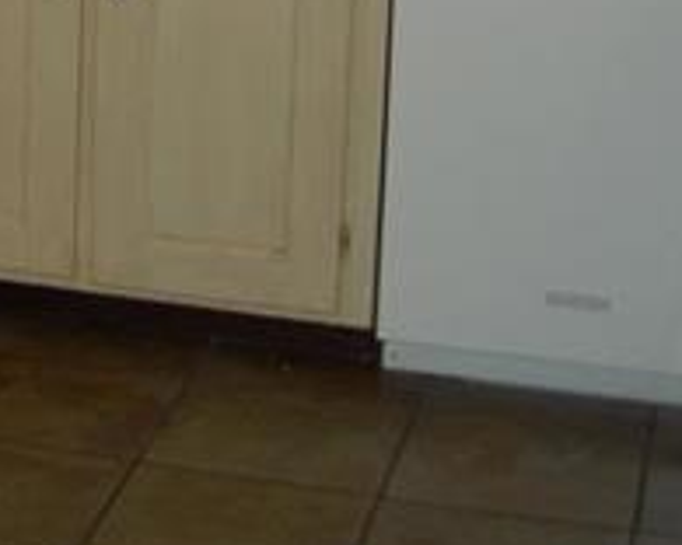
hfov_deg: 14.5
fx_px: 2523
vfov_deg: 11.9
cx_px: -294
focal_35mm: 125
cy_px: -189
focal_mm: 8
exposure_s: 1/59.5
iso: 100
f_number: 2.8
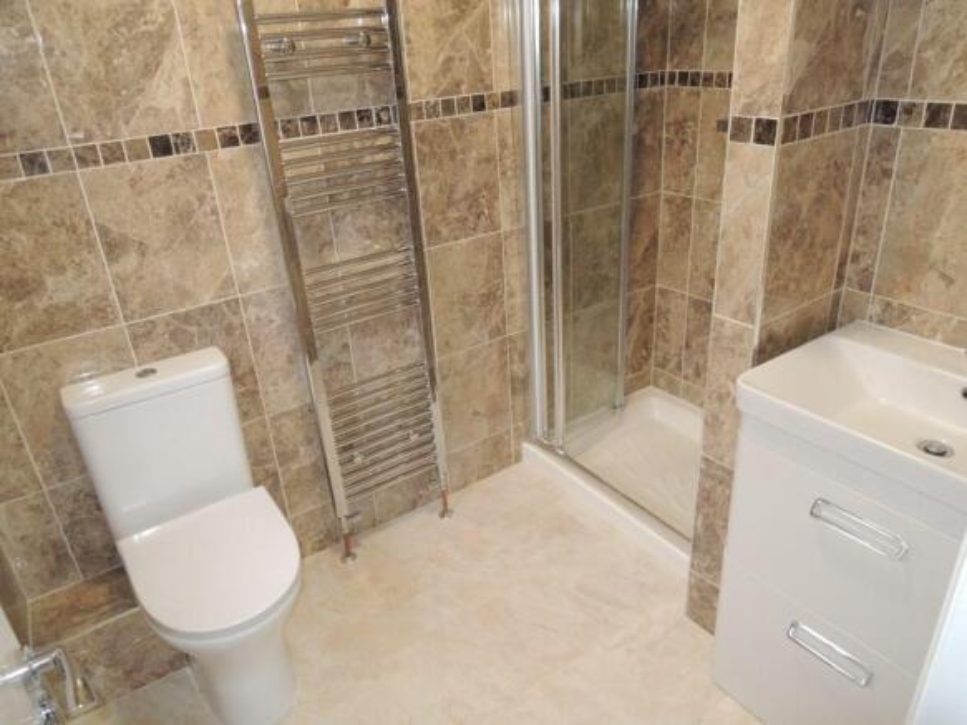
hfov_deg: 71.6
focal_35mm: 24
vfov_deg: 56.8
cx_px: 484
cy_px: 362
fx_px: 670
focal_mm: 4.3
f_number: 2.8
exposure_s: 1/40
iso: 360
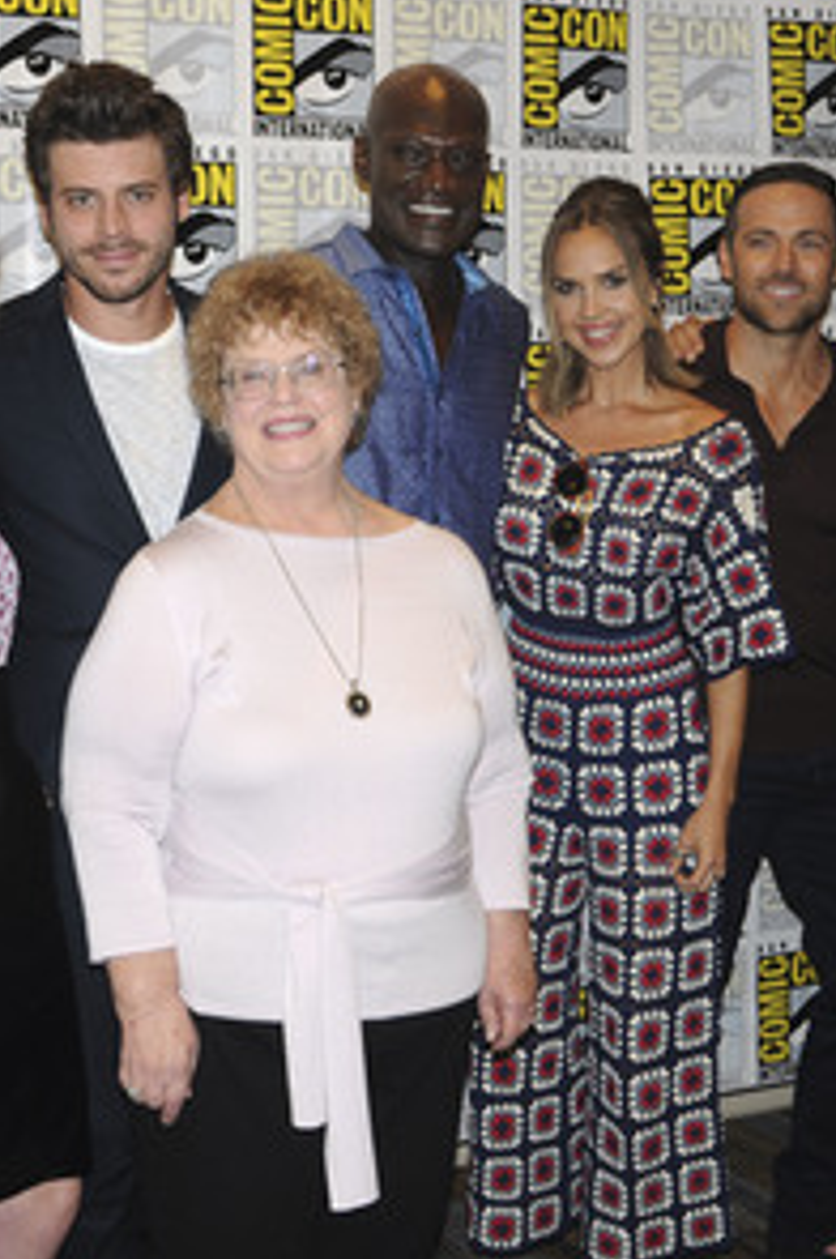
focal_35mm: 55
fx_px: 1920
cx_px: 273
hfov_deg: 24.4
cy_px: 636
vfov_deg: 36.3
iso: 200
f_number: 3.5
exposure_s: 1/60
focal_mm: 24
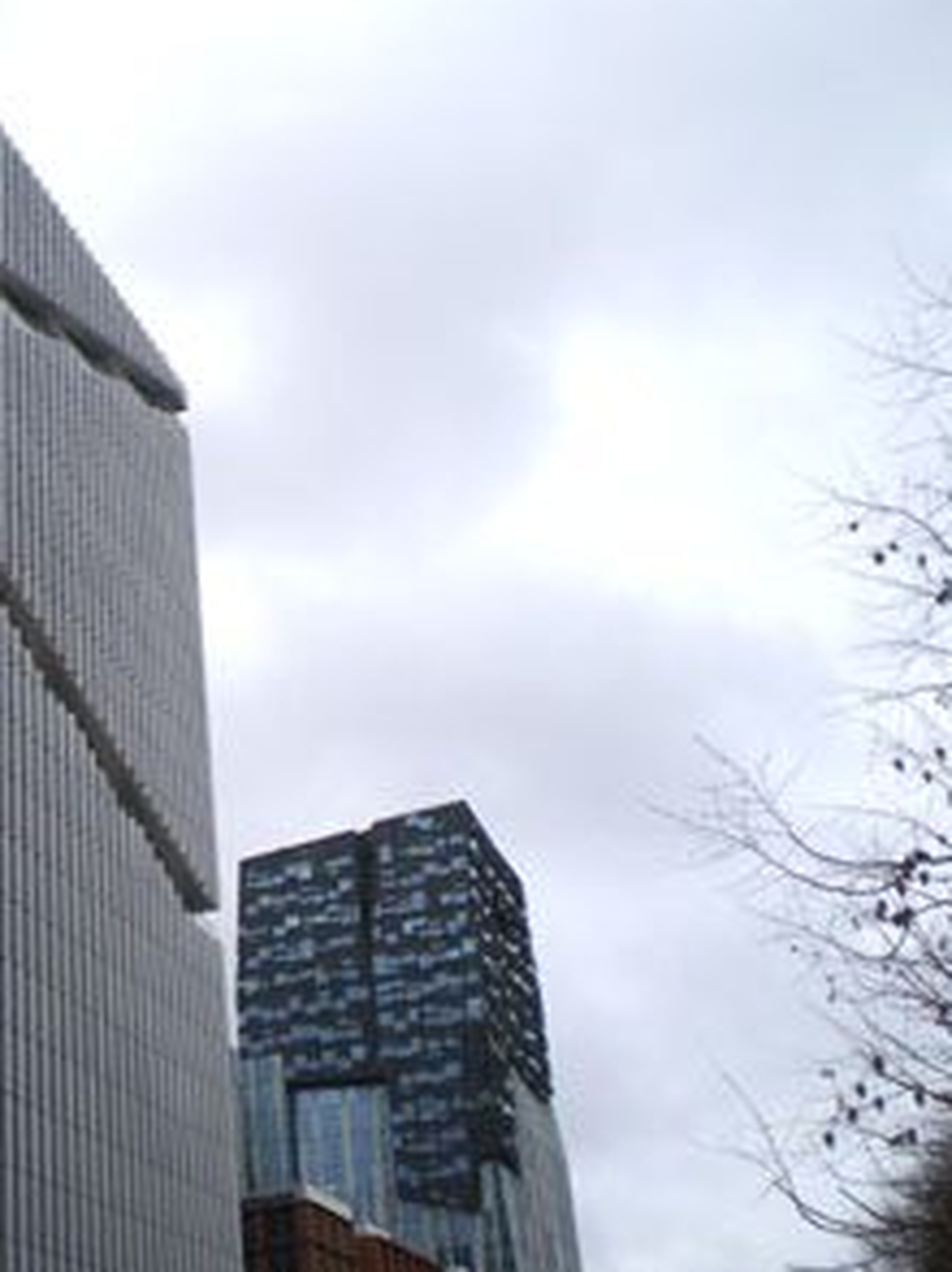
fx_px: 1799
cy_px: 636
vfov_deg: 38.9
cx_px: 169
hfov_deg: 28.9
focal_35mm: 49
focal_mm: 6.3
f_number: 3.1
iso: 64
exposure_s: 1/500
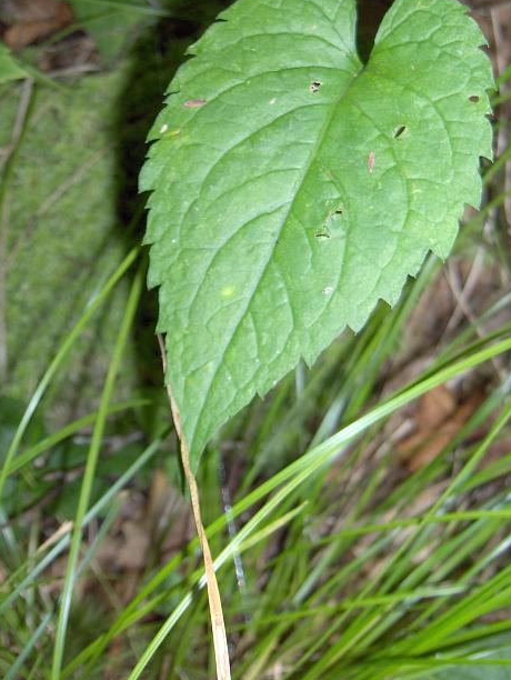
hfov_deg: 28.6
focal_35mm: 51
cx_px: 265
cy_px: 238
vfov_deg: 37.1
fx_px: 1002
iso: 100
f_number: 2.8
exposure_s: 1/60
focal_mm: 8
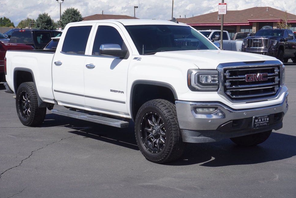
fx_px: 506
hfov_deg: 32.6
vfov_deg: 22.1
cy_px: 95
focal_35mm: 62
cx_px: 147
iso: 100
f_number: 9
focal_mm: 39
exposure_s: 1/320
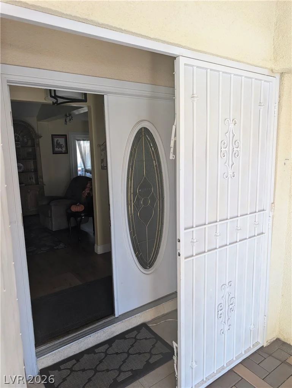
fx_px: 269
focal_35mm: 24
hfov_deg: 56.9
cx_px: 146
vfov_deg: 71.5
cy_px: 194
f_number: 1.68
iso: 244
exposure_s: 1/422
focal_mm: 6.9
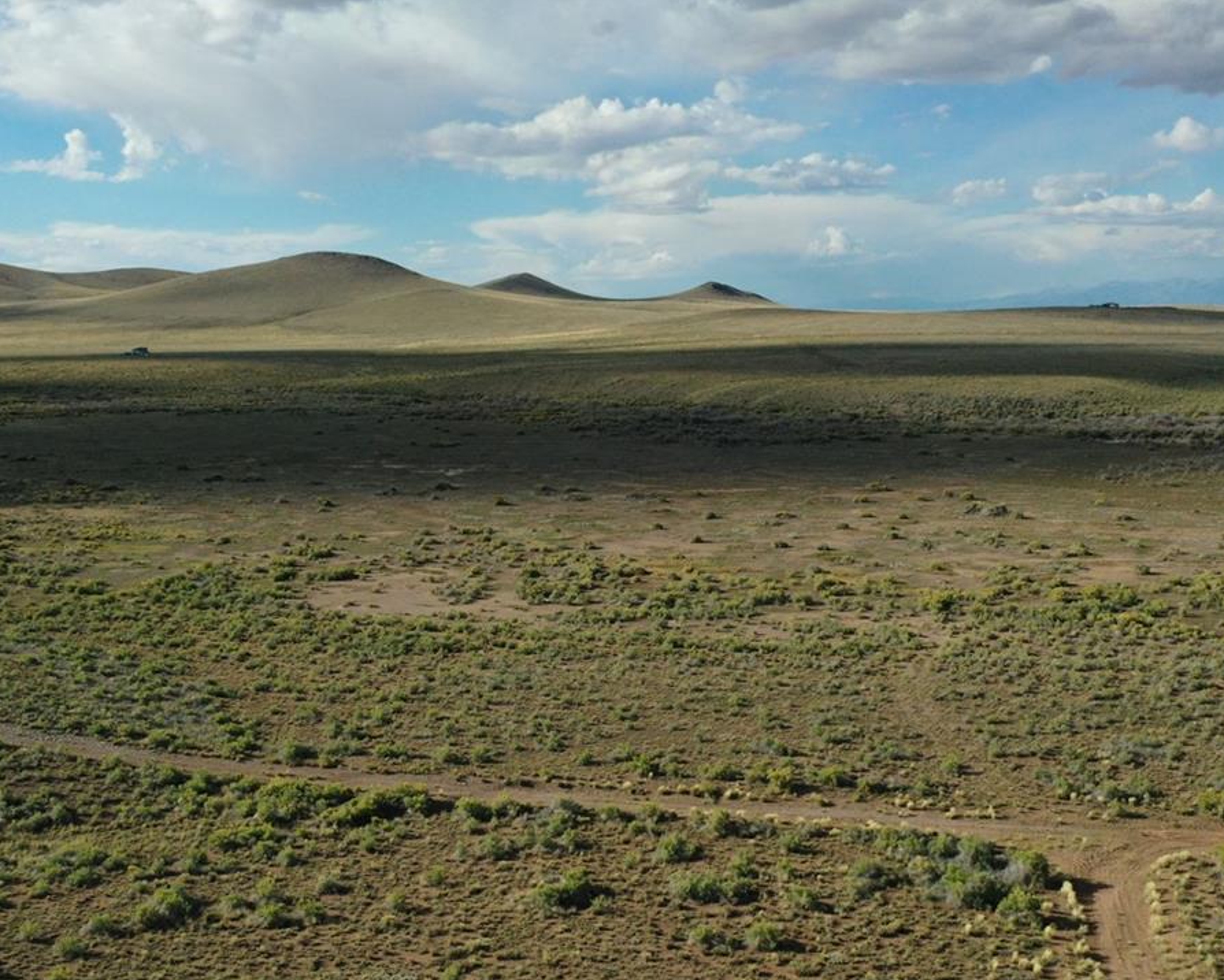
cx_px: 559
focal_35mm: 47
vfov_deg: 32.0
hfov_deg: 39.5
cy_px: 376
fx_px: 1703
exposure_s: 1/8000
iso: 400
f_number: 2.8
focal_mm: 10.26
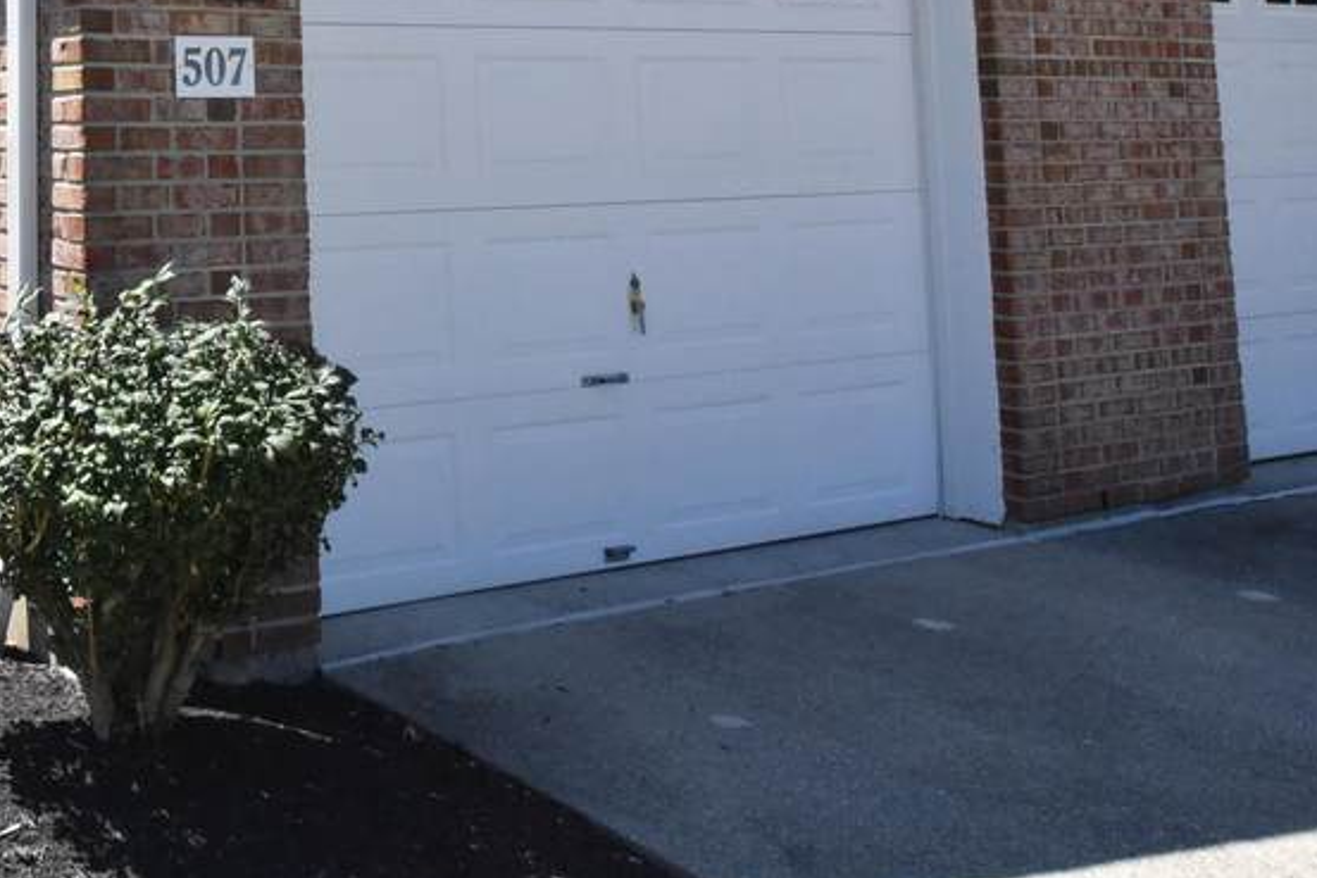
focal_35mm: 44
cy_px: -62
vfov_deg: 28.1
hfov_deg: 39.2
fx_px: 1610
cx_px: -2
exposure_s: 1/2500
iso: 6400
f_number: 16
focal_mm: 19
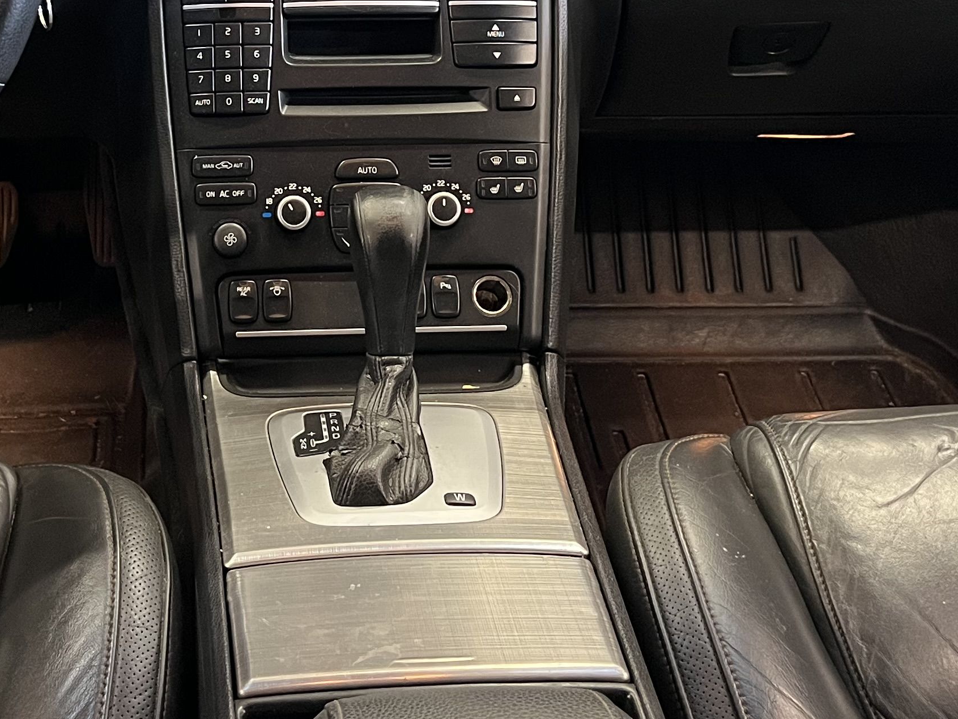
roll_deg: -1.5
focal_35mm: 62
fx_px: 1716
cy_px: 39
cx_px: 342
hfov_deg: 31.0
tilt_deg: -27.6
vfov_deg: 22.9
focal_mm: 5.1
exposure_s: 1/60
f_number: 1.6
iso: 400
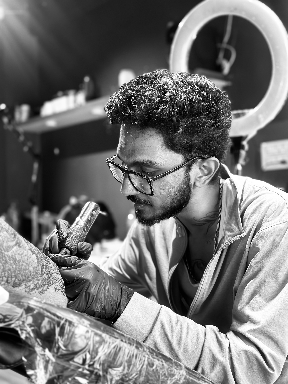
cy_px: 192
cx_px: 144
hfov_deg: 30.3
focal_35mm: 48
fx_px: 532
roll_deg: +0.5
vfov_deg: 39.7
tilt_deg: +2.7
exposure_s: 1/50
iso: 250
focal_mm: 6.86
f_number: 1.78
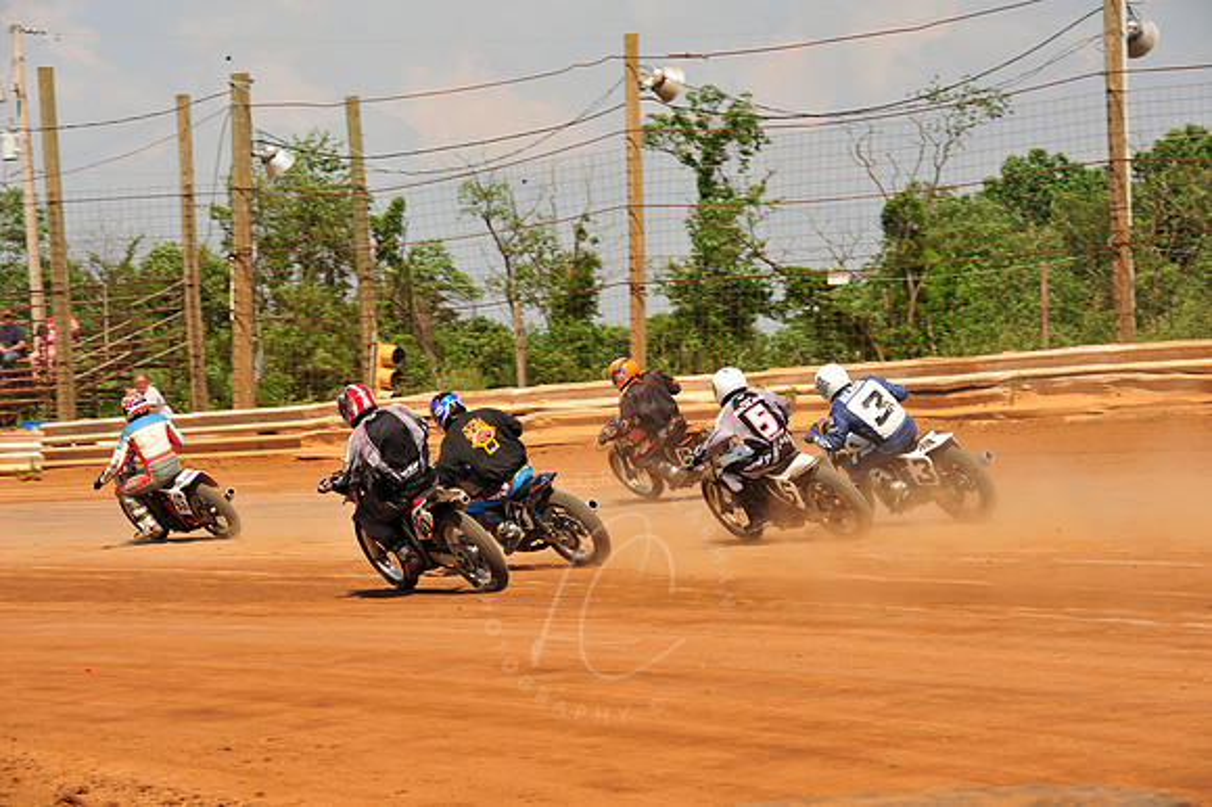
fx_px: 4206
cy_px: 404
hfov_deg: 16.4
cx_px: 606
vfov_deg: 11.0
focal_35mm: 125
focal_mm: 125
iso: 200
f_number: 10
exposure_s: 1/400
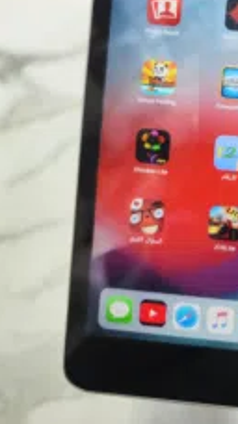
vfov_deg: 43.6
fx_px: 494
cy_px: 69
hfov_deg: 25.5
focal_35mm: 44
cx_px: 247
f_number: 1.69
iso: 267
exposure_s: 1/100
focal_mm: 7.01
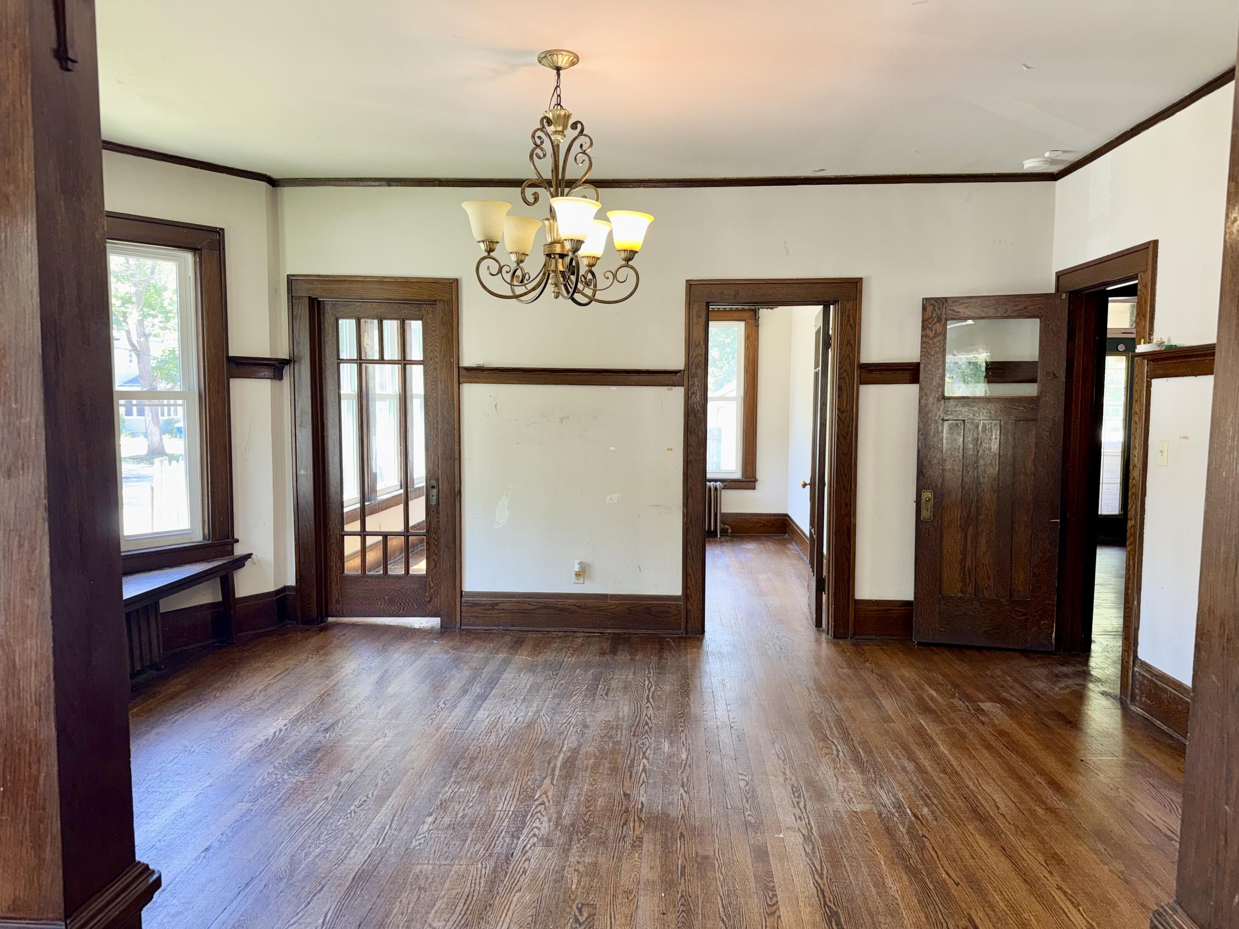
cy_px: 464
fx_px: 859
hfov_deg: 71.6
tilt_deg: -4.5
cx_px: 620
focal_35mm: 24
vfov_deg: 56.8
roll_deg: -0.5
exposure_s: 1/31
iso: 50
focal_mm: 6.76
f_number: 1.78
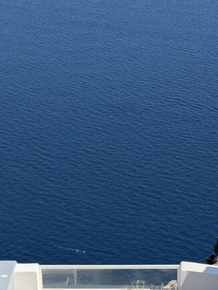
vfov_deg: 17.5
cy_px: 199
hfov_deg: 13.2
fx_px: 941
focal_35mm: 112
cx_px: 65
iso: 64
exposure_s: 1/2865
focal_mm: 6.76
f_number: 1.78
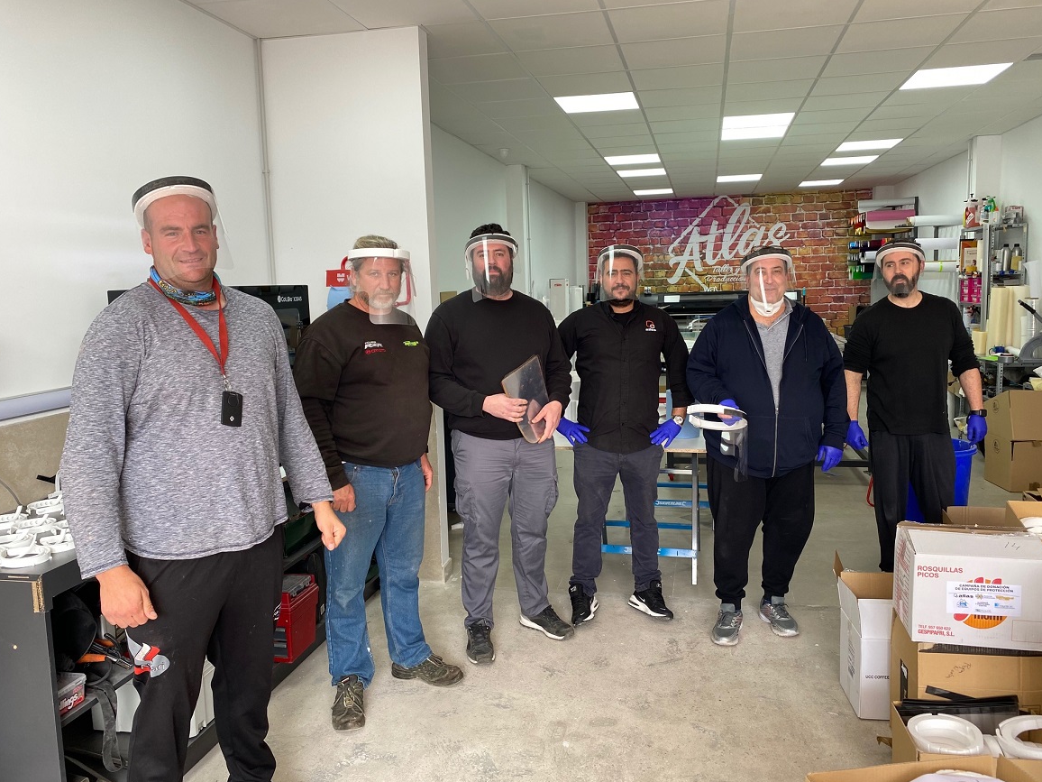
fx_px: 813
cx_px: 535
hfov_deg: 65.3
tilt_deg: -3.7
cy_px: 382
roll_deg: +2.2
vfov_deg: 51.4
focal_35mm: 27
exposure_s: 1/100
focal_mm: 4.25
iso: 50
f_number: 1.8
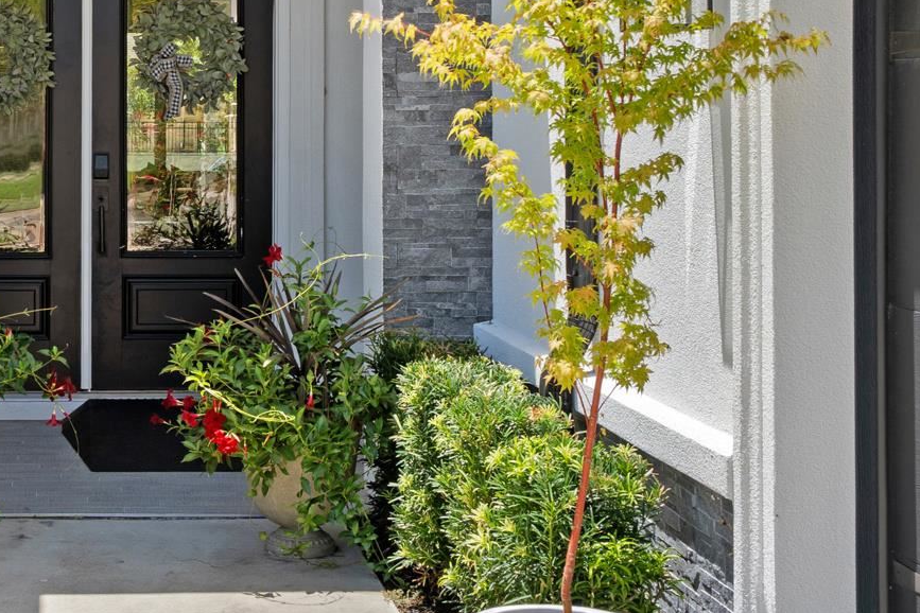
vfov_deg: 17.9
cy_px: 41
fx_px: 1917
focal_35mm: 75
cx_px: 126
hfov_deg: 26.3
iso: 125
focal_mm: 26
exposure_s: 1/60
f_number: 9
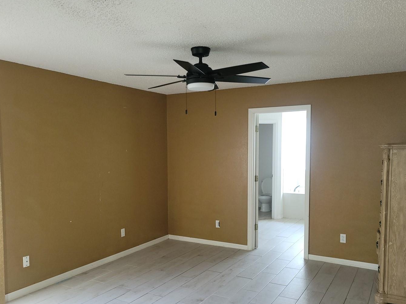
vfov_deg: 45.2
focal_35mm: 31
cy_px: 178
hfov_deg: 58.4
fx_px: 364
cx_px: 204
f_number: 1.8
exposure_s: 1/10.9
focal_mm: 5.4
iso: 125
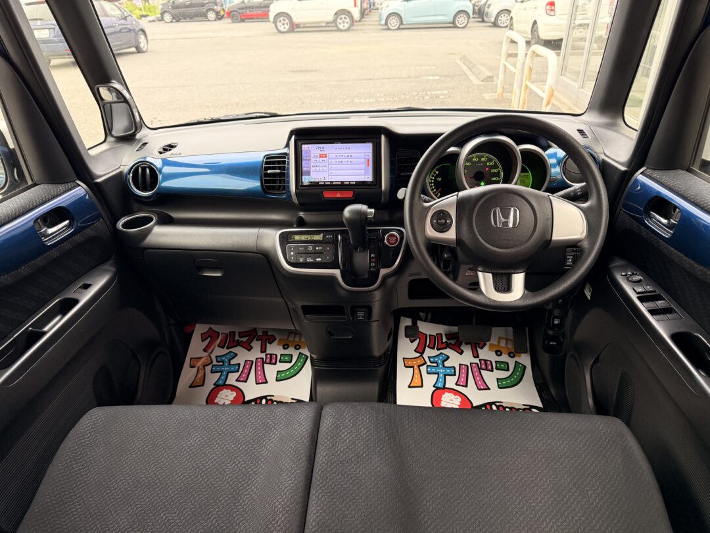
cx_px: 355
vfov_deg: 56.8
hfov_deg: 71.6
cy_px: 266
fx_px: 492
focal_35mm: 24
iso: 160
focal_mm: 6.76
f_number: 1.78
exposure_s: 1/121
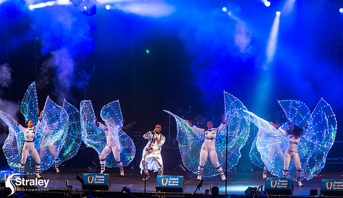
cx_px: 175
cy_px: 117
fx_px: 2041
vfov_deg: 5.5
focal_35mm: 223
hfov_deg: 9.6
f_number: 5.6
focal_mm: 210
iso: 4000
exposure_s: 1/200
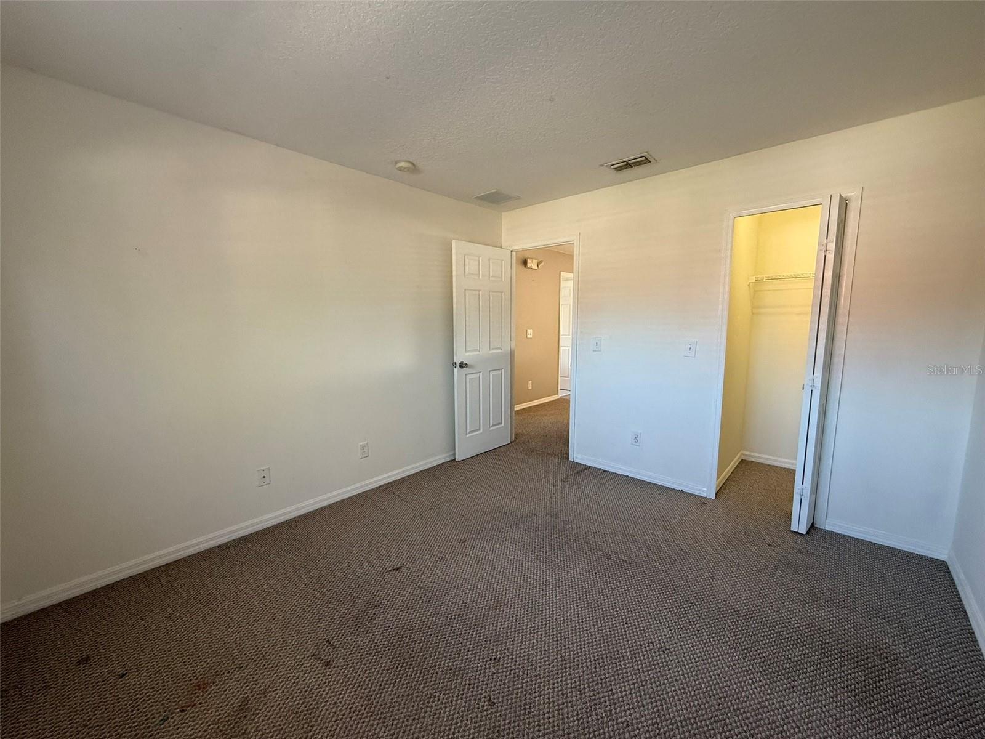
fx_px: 398
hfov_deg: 102.1
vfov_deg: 85.7
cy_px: 370
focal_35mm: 14
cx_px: 492
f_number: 2.2
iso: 250
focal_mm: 2.22
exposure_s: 1/120
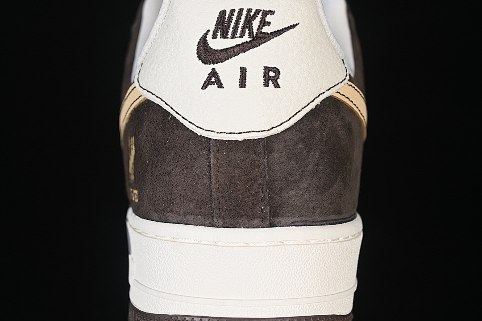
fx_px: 1004
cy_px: 160
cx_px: 241
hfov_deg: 27.0
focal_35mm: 75
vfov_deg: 18.2
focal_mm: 50
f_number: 6.3
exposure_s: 1/60
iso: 160
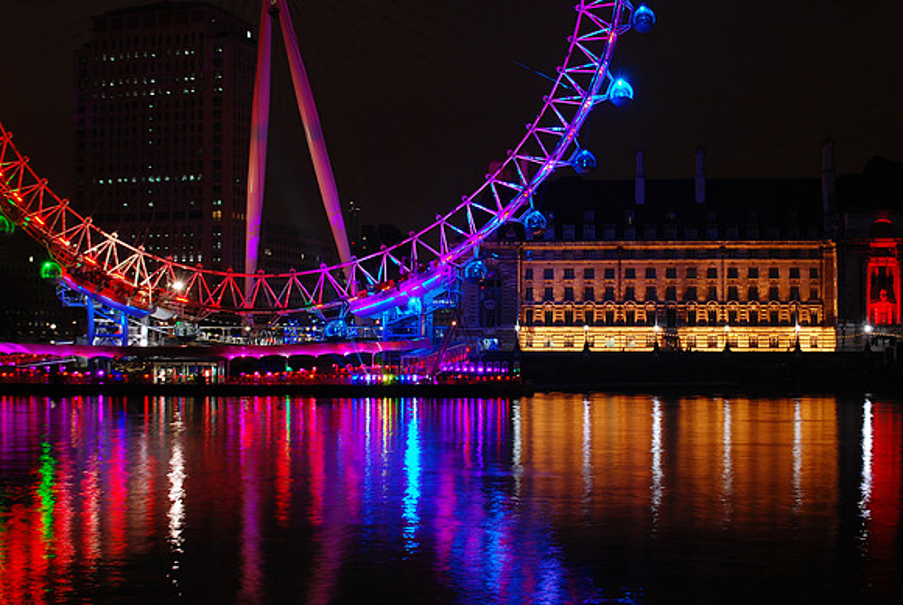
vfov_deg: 25.9
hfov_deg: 37.8
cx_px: 452
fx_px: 1319
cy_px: 302
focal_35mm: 52
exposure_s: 2
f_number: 8
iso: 200
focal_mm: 35
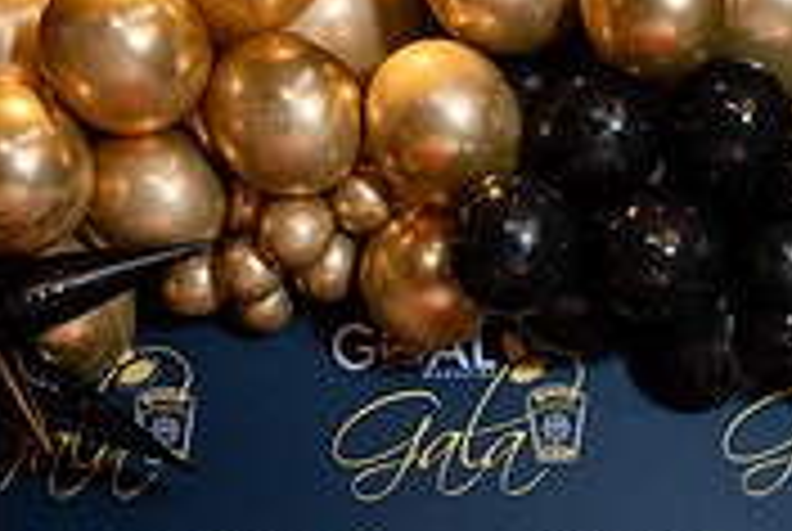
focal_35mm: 93
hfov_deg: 21.5
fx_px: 2049
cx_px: 684
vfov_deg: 13.6
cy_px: 862
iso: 1600
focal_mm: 28
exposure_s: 1/200
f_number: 4.5
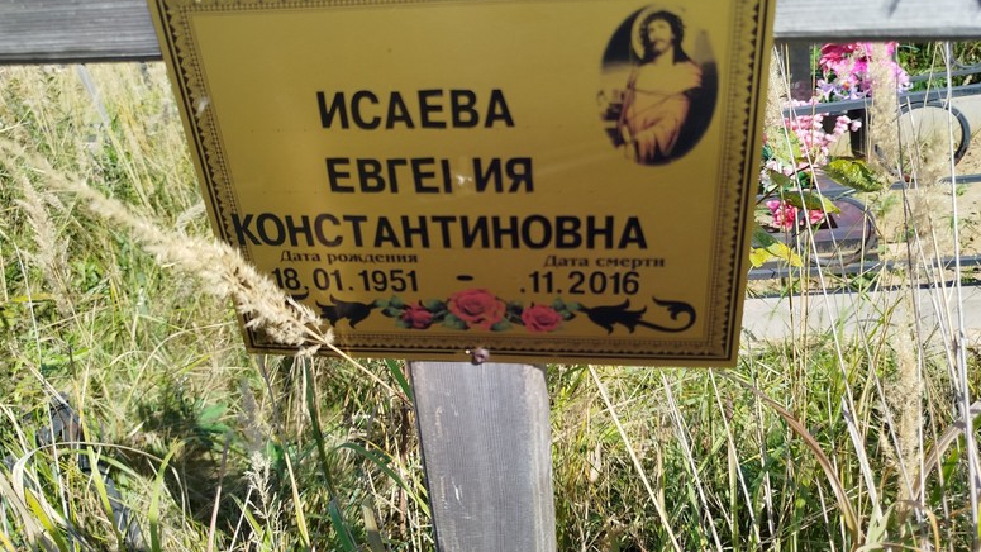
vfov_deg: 42.9
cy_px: 261
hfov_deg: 69.9
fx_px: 702
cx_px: 496
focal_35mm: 27
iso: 50
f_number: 1.7
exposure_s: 1/625
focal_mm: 5.31
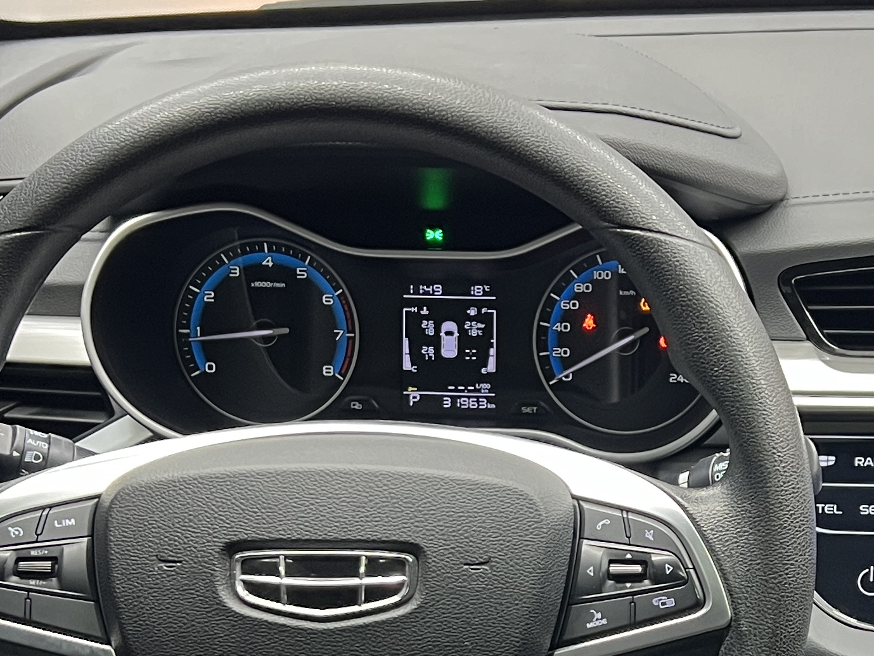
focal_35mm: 76
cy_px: 646
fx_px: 1919
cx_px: 610
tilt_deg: -28.9
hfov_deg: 25.5
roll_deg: +0.9
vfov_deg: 18.9
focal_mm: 5.7
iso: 200
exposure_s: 1/50
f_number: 1.5
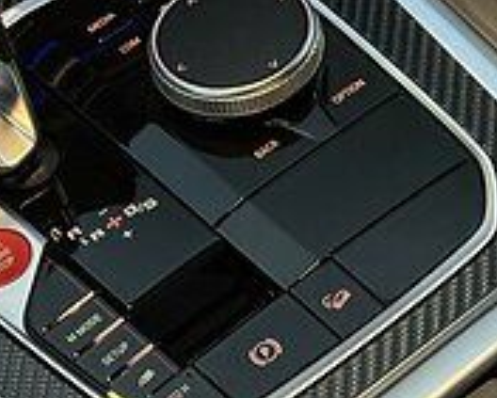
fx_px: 2149
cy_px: 167
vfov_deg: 10.6
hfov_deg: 13.2
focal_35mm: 146
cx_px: 144
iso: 640
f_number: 1.78
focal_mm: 6.76
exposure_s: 1/22
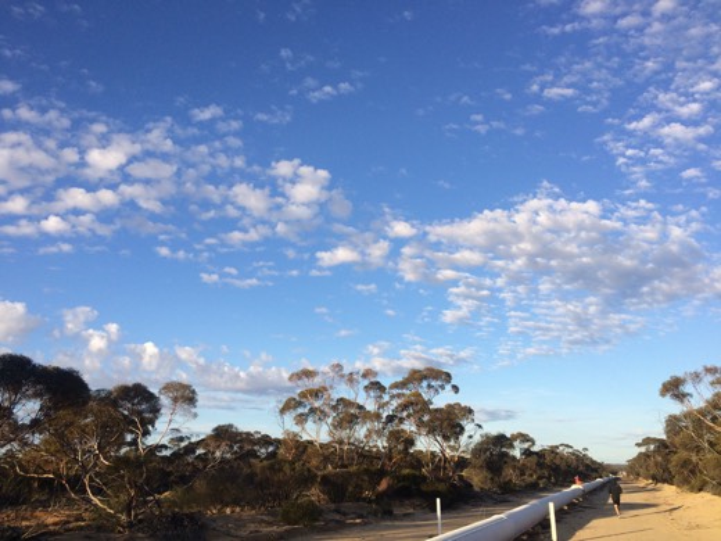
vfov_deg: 48.2
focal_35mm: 29
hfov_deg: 61.7
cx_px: 360
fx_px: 604
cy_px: 270
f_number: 2.2
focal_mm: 4.15
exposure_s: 1/1414
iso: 32
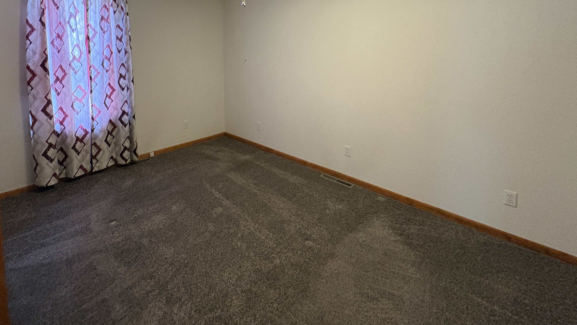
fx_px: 275
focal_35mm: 18
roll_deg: -1.5
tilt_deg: -5.6
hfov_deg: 91.8
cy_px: 76
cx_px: 240
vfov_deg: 57.5
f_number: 2.2
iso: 640
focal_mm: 2.22
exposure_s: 1/60
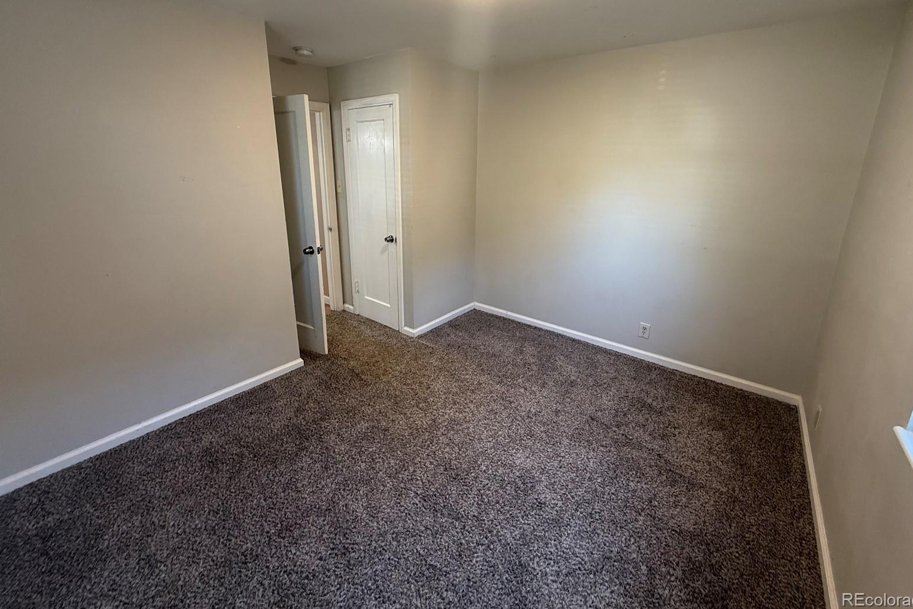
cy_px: 259
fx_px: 380
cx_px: 467
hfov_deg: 100.4
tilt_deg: -14.7
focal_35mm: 15
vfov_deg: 76.8
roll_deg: -0.6
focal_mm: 2.22
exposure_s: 1/60
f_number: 2.2
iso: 200
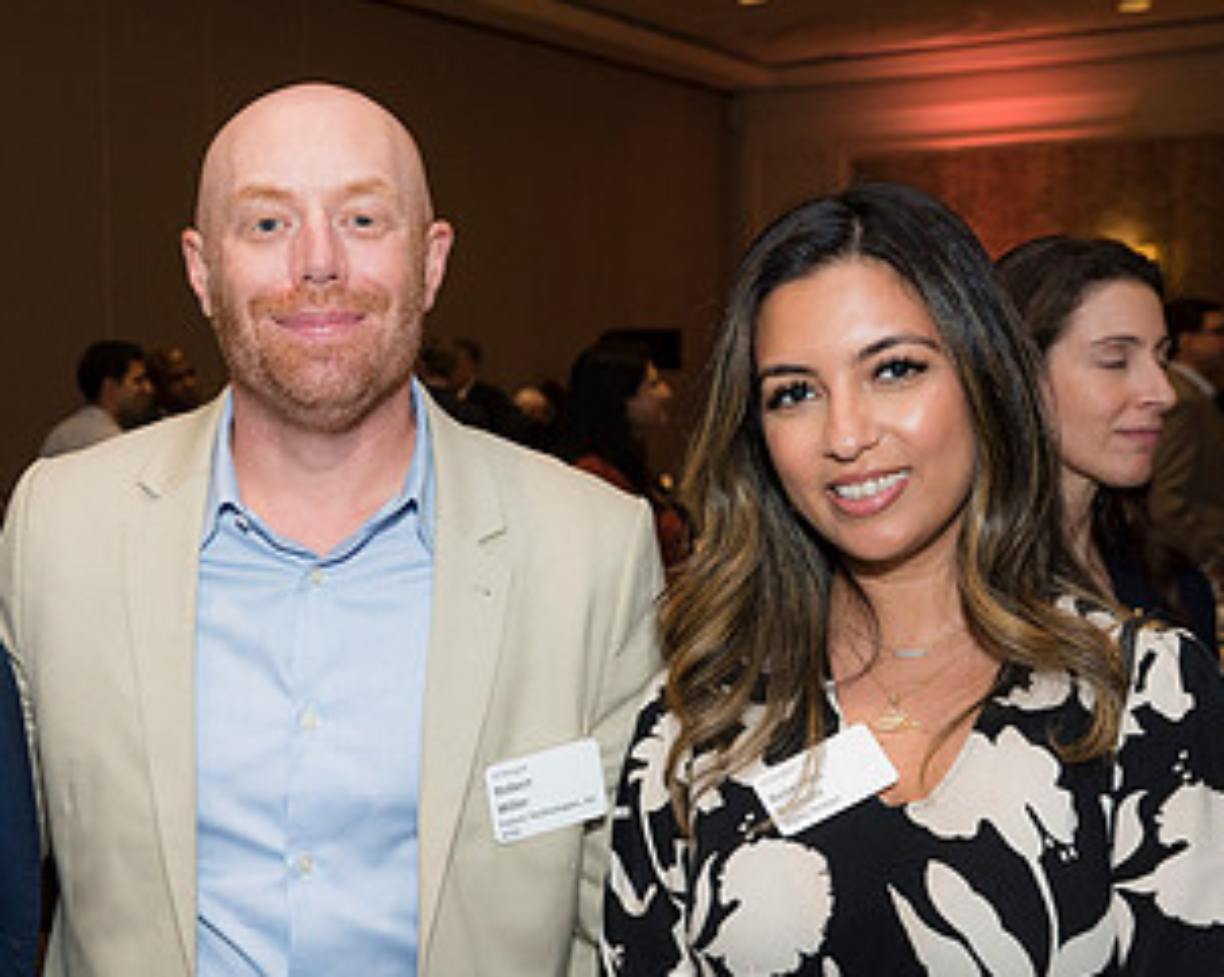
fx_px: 2352
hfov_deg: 28.7
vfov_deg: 23.4
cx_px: 288
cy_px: 602
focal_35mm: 65
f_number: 5.6
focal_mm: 36
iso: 800
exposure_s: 1/125
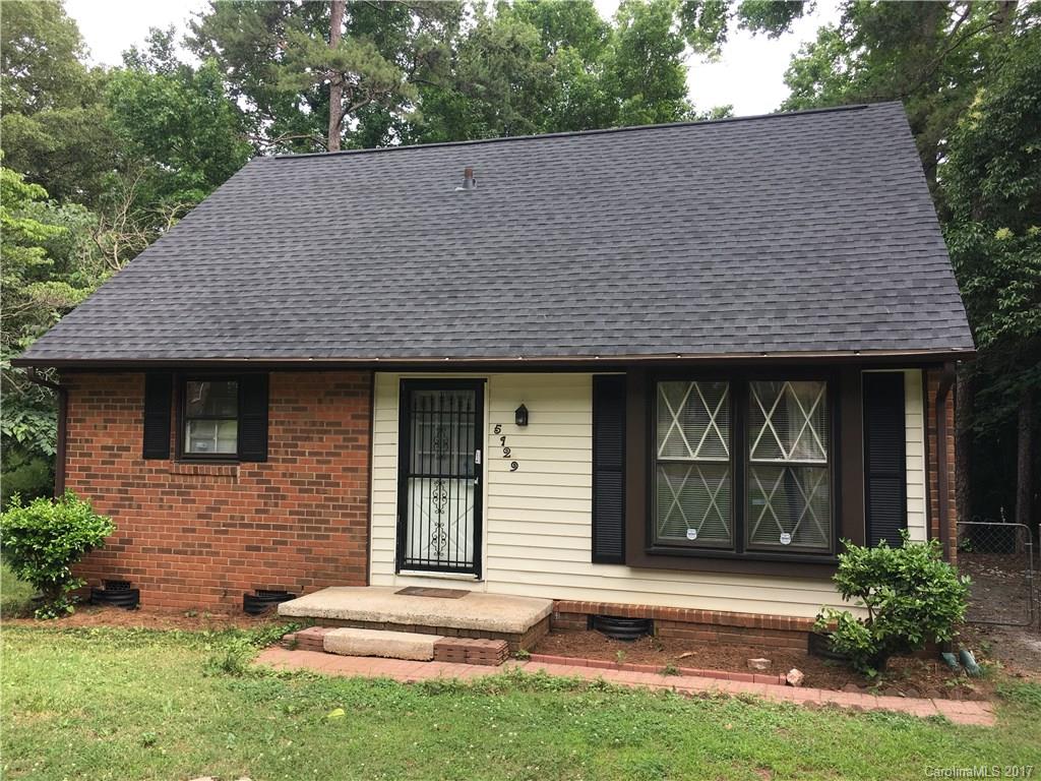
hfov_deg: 61.7
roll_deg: -0.2
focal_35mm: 29
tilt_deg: +4.1
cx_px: 520
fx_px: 872
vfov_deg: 48.2
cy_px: 390
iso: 25
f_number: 2.2
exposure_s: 1/166
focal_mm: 4.15
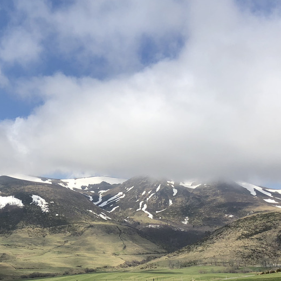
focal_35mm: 57
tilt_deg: +5.1
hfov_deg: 29.5
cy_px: 208
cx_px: 67
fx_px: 523
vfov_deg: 29.6
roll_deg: -1.2
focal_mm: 4
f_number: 1.8
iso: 20
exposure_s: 1/2825
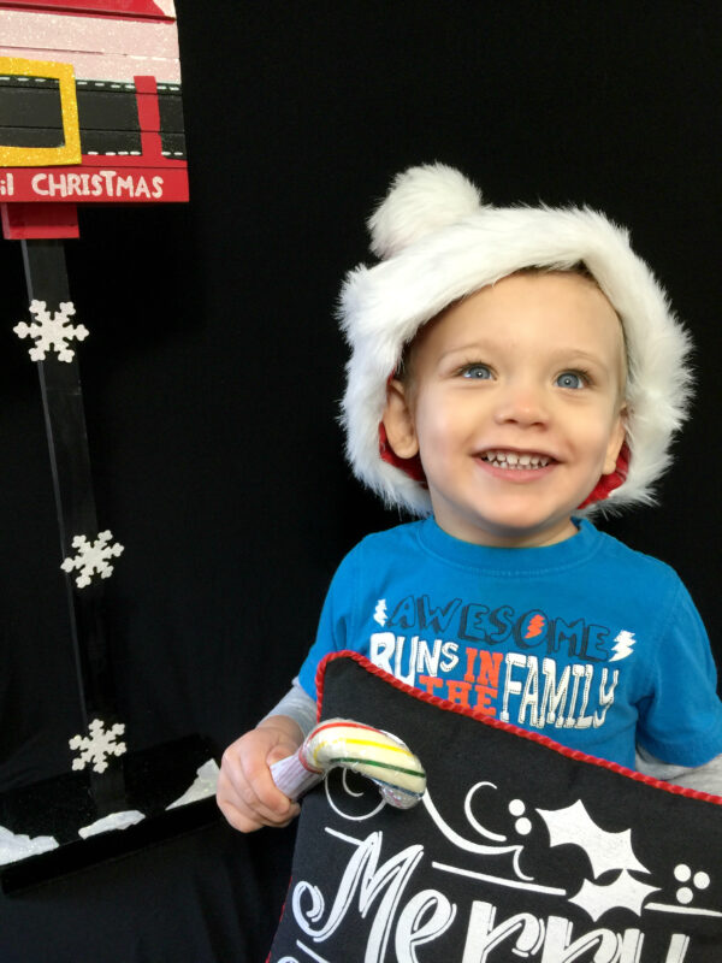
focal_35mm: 29
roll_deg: +0.9
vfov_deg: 61.7
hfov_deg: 48.2
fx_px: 806
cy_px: 482
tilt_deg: -15.1
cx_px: 361
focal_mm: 4.15
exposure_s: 1/15
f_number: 2.2
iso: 32
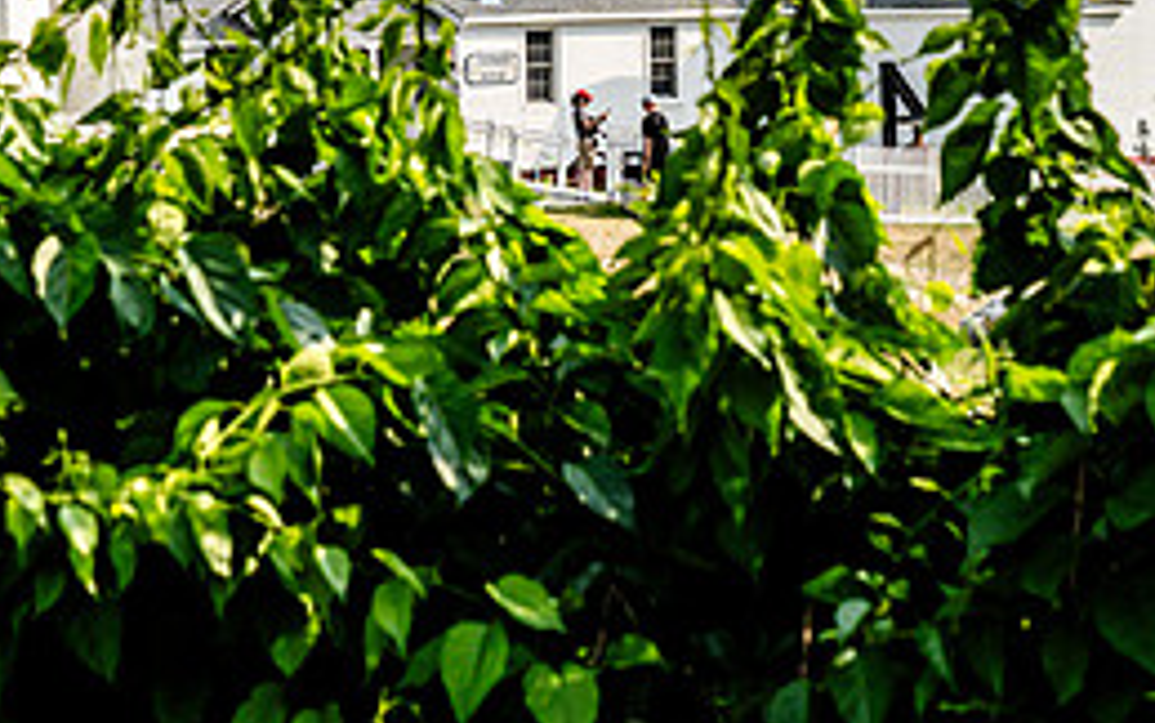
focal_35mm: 139
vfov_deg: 9.3
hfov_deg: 15.0
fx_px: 4376
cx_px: 276
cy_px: -123
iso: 100
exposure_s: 1/1250
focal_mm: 61
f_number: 6.3
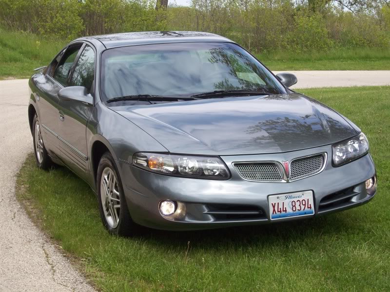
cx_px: 195
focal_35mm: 77
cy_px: 146
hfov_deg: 25.3
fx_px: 868
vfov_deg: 19.1
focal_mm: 12.8
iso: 80
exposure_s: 1/399
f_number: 4.2
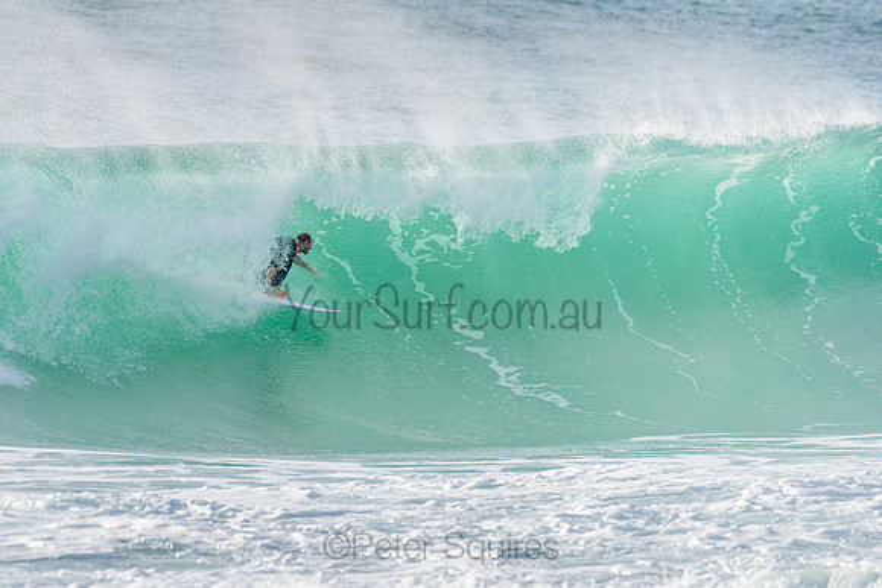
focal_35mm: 612
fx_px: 15004
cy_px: 241
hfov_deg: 3.4
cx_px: 342
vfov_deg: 2.2
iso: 360
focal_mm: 500
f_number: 5.6
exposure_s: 1/2000
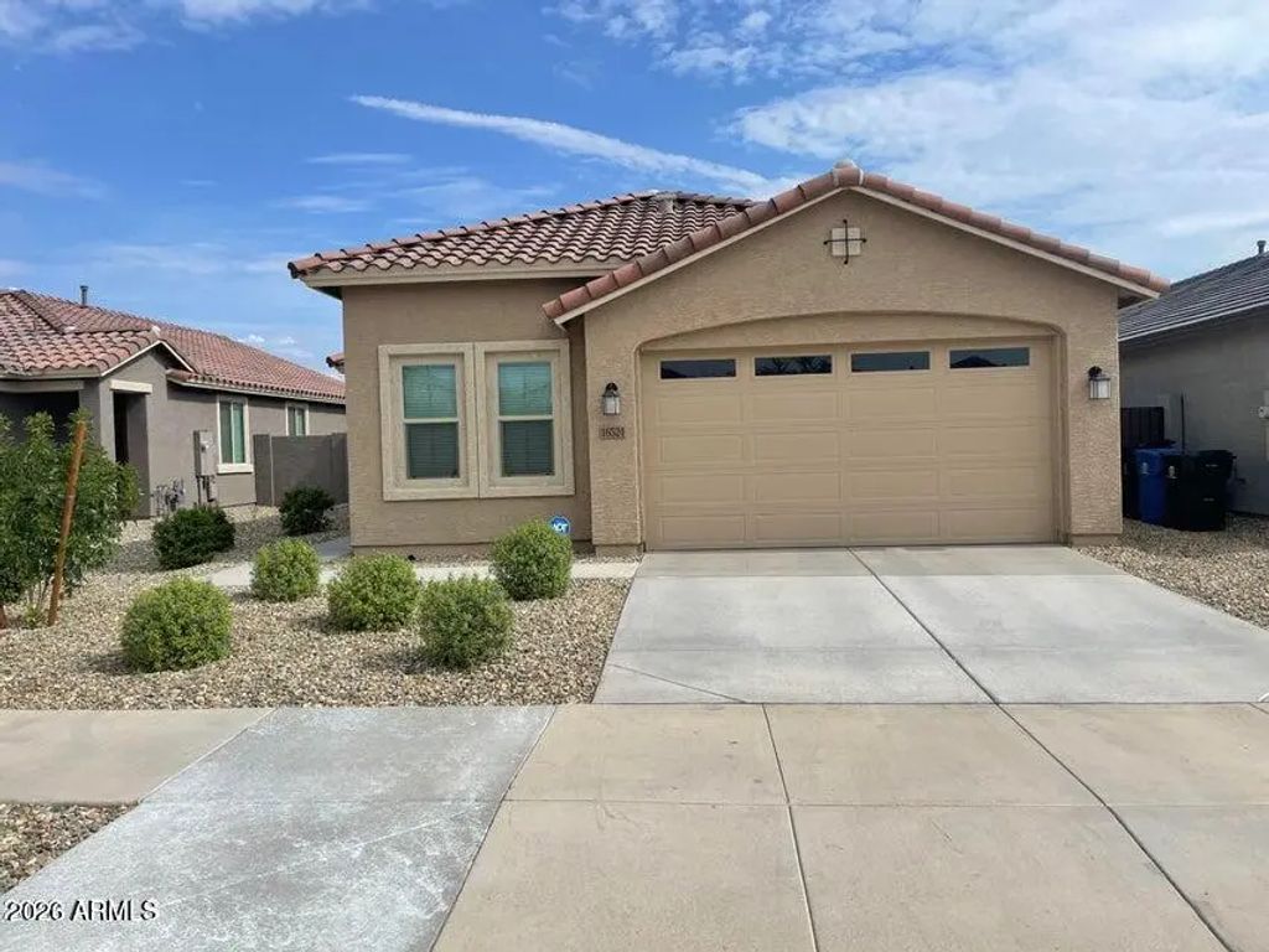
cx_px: 634
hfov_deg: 67.3
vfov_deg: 53.1
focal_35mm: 26
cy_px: 476
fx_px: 953
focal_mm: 4.2
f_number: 1.6
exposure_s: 1/5814
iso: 32
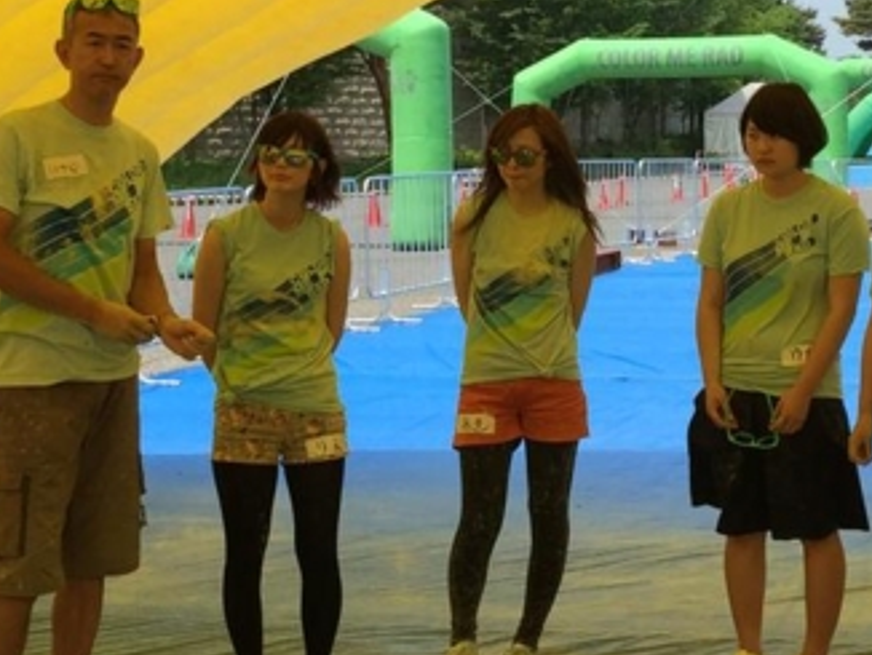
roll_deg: -1.1
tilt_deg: +1.6
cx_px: 578
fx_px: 2294
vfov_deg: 16.2
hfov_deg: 21.4
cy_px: 171
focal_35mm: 91
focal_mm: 4.15
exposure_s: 1/1276
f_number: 2.2
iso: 32
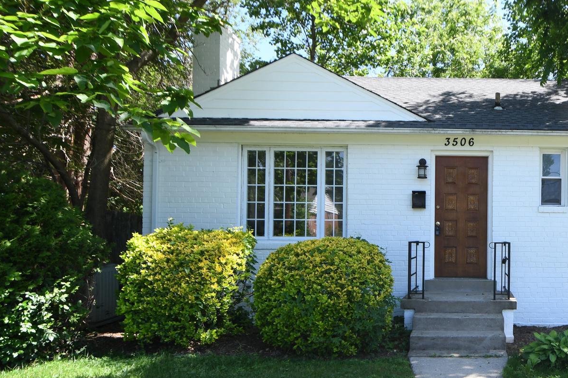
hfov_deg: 54.7
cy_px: 233
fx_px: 489
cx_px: 479
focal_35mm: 31
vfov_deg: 42.0
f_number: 6.3
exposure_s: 1/200
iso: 200
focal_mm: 12
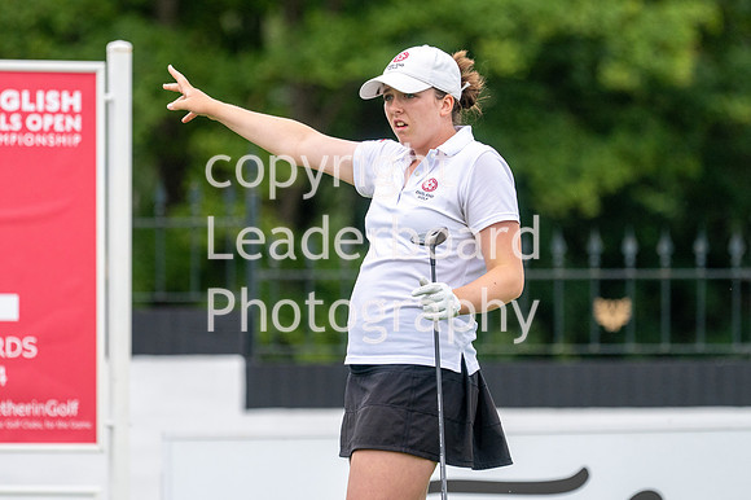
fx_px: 10312
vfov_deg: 2.8
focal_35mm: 495
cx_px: 396
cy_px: 243
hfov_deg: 4.2
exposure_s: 1/2000
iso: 400
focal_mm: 300
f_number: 5
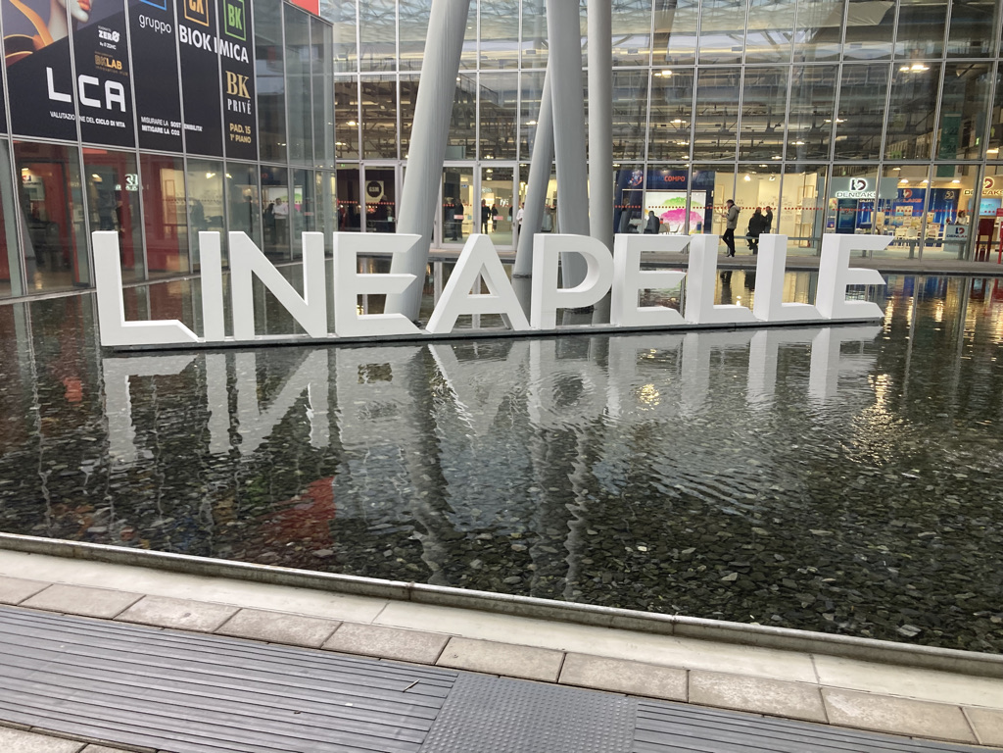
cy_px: 376
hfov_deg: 63.4
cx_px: 502
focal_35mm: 28
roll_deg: -0.3
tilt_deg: -9.5
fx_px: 811
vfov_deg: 49.7
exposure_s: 1/91
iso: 80
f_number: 1.8
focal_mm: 3.99
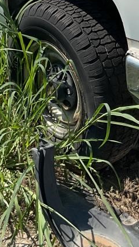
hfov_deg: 12.7
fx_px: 624
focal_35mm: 95
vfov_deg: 21.3
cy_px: -26
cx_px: 97
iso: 16
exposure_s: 1/2801
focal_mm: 3
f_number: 1.8
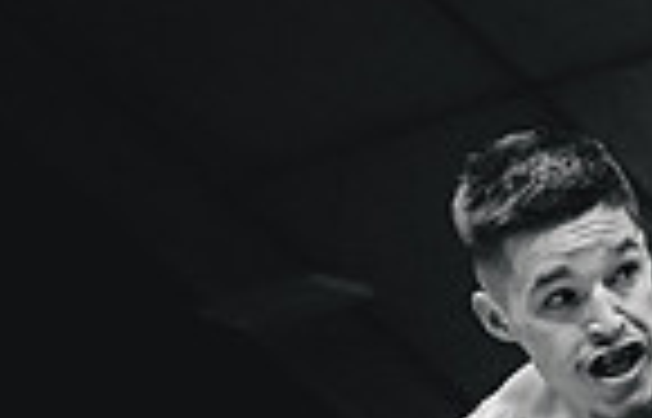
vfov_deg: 5.8
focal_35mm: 230
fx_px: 4117
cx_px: 1270
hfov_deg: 8.6
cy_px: 221
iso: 4000
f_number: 2.8
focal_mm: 46
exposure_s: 1/1000
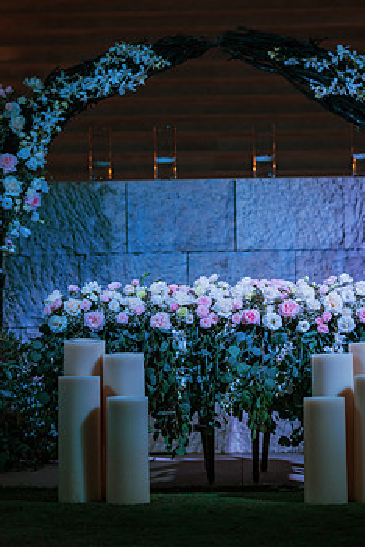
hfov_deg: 7.9
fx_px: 2631
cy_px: 237
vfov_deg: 11.9
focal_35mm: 173
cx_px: 213
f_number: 1.8
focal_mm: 135
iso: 640
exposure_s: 1/500
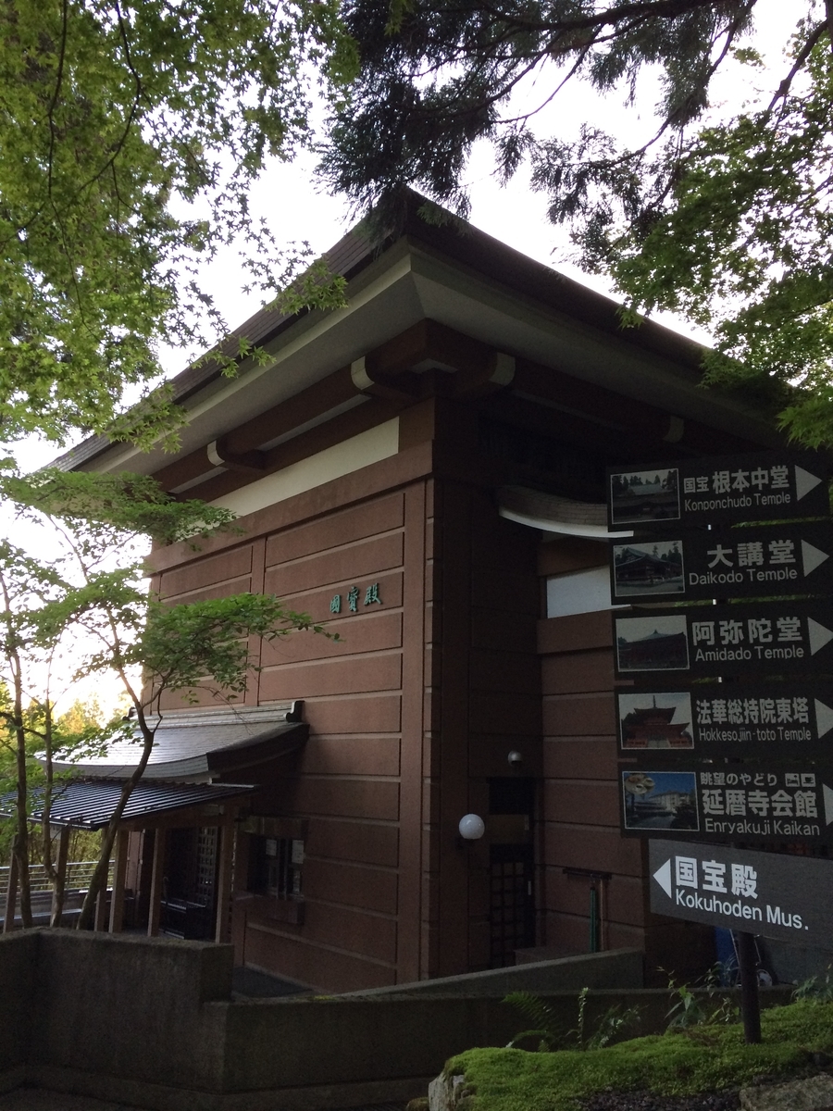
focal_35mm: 29
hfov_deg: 48.2
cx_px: 416
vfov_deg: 61.7
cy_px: 556
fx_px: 930
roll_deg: +0.1
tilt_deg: +11.0
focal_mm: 4.15
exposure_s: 1/30
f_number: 2.2
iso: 50
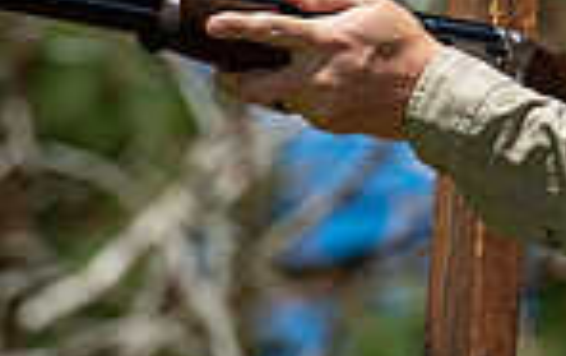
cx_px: 555
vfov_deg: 1.7
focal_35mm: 778
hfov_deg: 2.7
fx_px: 12019
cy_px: -46
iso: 80
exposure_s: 1/250
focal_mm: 195
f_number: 6.3
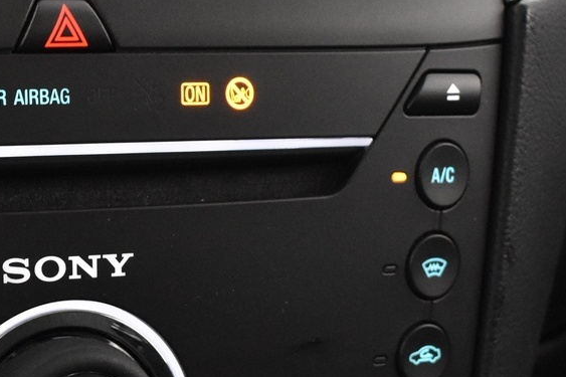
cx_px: 12
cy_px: 394
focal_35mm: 95
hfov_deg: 20.8
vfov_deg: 14.1
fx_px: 1493
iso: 3200
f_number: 3.8
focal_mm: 22
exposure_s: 1/25
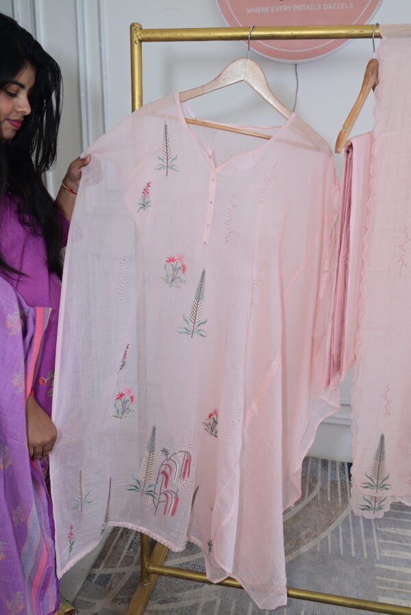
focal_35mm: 32
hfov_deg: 41.7
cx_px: 206
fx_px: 539
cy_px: 308
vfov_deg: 59.5
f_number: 6.3
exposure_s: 1/160
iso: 250
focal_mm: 31.5
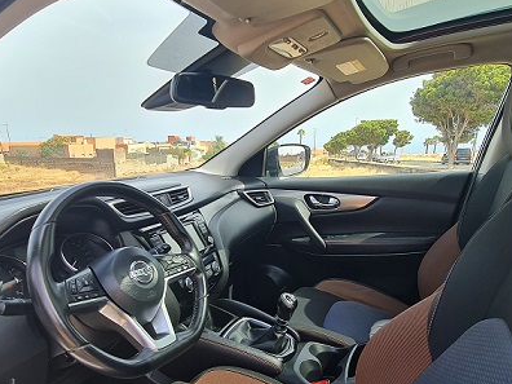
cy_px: 231
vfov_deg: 58.4
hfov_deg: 73.8
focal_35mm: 23
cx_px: 238
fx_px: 340
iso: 64
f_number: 2.2
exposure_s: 1/459
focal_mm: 2.2
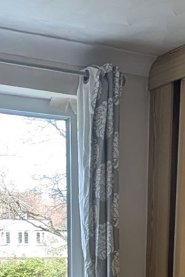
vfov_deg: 23.7
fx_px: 532
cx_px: 101
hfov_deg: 19.7
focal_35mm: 69
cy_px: 408
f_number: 1.95
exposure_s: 1/130
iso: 52
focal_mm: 2.23
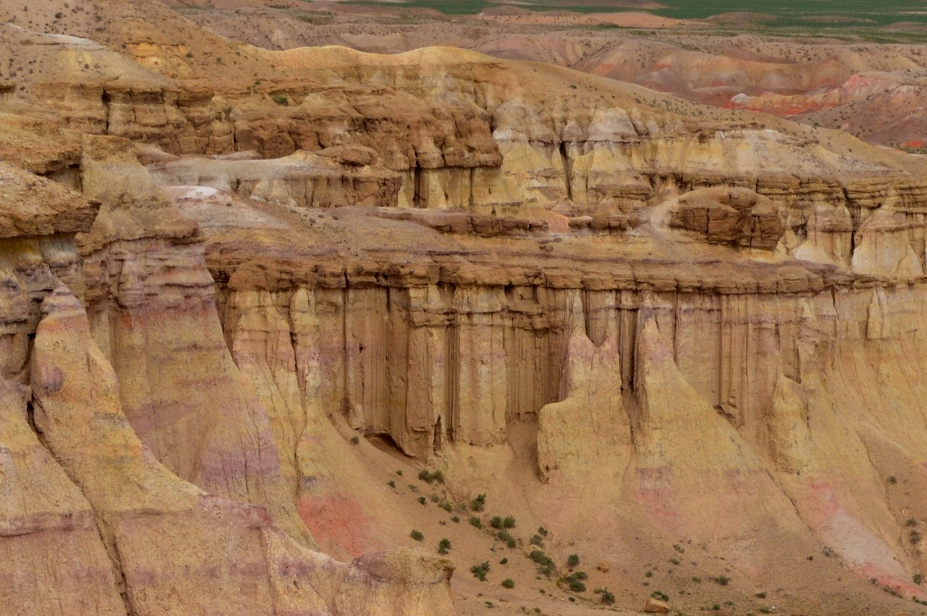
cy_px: 298
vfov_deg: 6.8
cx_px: 548
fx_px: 5197
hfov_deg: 10.2
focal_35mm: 202
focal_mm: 40
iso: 100
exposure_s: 1/320
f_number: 9
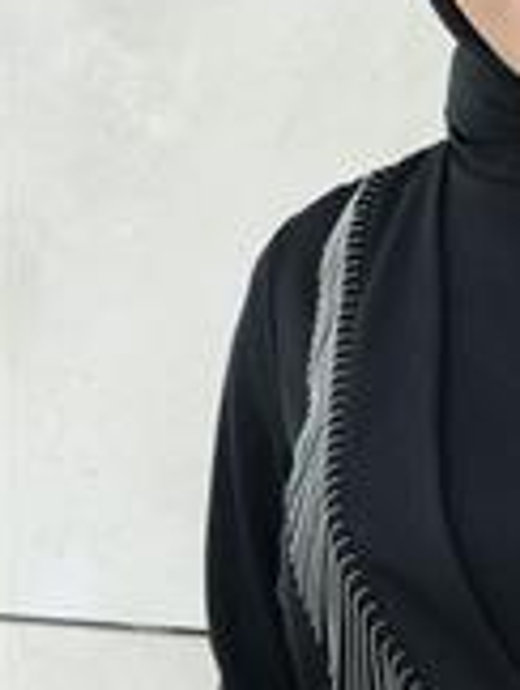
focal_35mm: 145
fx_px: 2897
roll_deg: -0.7
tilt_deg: -9.7
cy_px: 824
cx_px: 656
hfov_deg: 10.1
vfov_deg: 13.2
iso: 32
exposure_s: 1/100
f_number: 2.8
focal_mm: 6.6
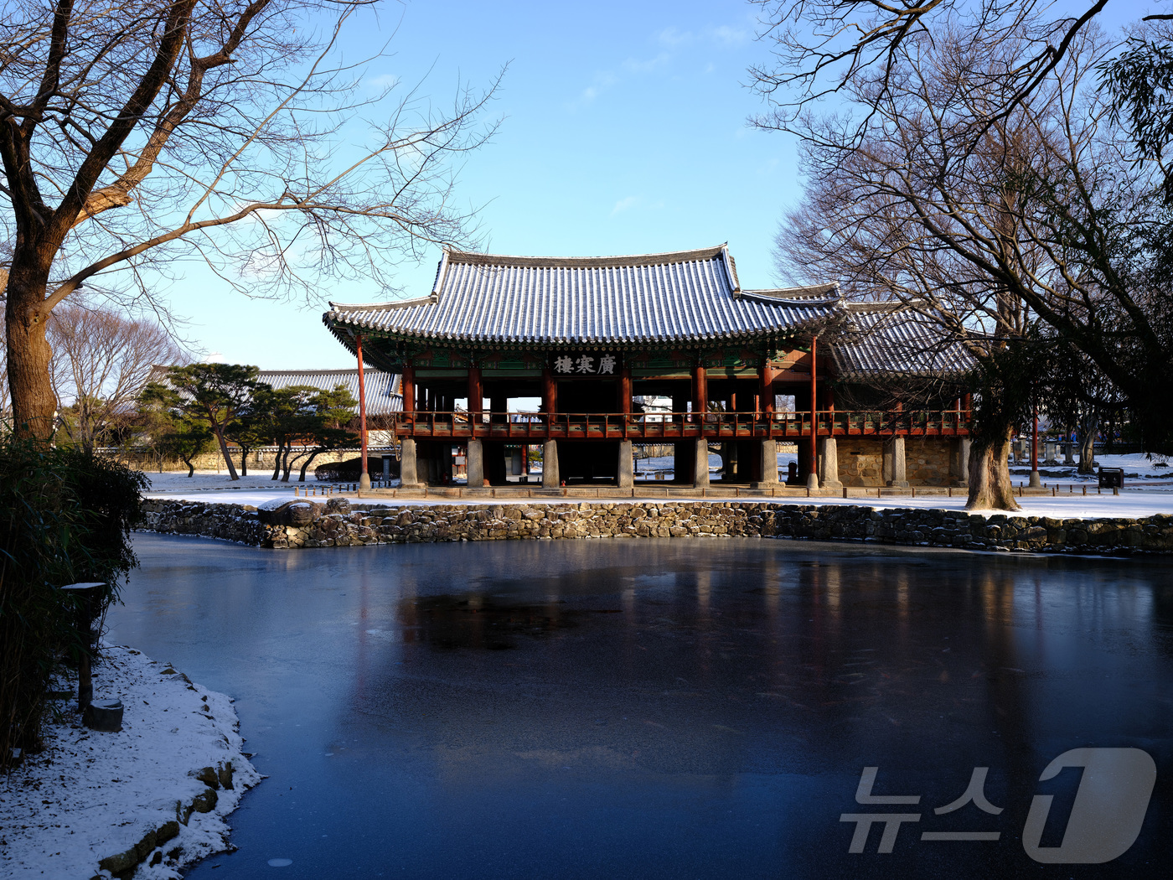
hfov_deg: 63.4
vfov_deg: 49.7
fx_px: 949
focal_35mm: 28
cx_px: 586
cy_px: 440
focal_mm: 35
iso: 50
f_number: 8
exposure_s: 1/42
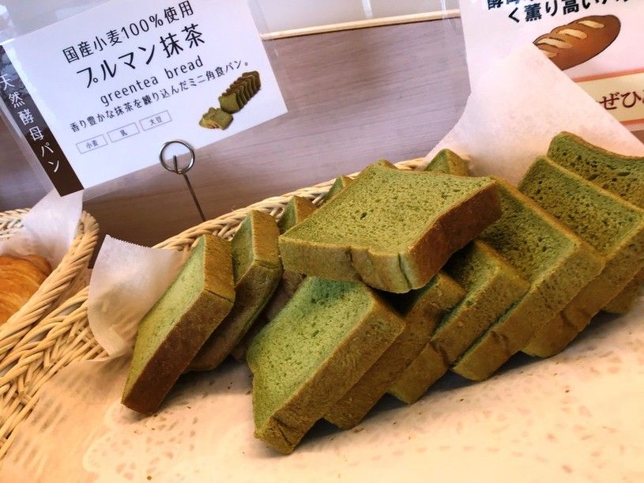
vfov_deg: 45.4
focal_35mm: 31
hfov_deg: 58.4
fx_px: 577
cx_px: 322
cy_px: 242
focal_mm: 3.3
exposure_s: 1/60
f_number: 2.4
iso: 32
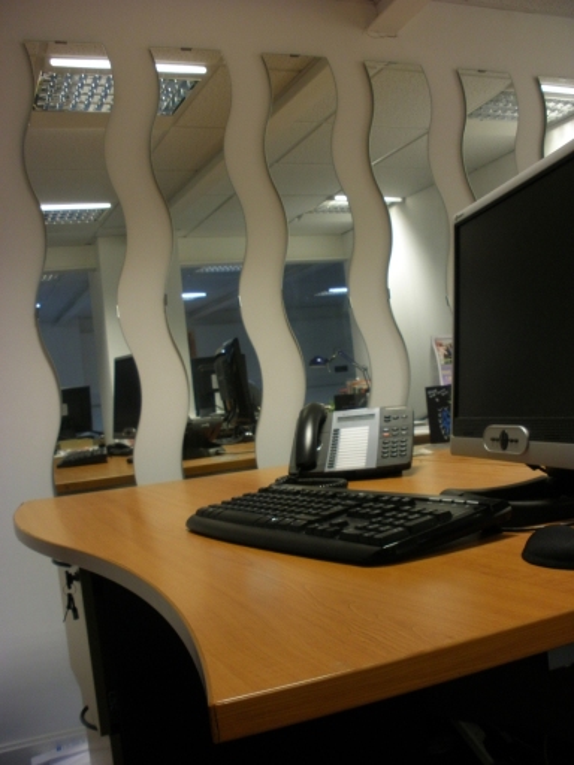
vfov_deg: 51.4
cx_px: 287
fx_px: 796
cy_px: 382
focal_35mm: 36
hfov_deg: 39.7
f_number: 3.5
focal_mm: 6.3
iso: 125
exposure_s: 1/30
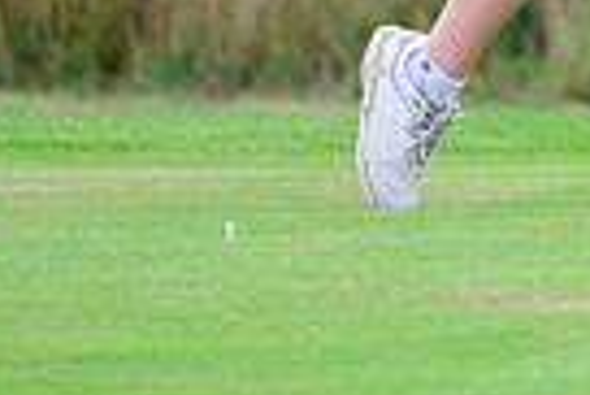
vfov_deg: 1.1
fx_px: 21000
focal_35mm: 1280
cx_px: 924
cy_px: -432
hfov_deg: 1.6
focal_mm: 300
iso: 1250
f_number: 5.3
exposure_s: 1/2000
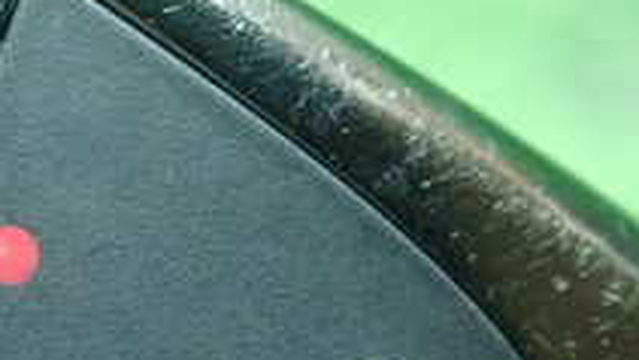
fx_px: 1577
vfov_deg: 13.0
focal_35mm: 93
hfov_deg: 22.2
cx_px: 30
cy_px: 260
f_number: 2.3
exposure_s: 1/60
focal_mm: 5.5
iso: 800
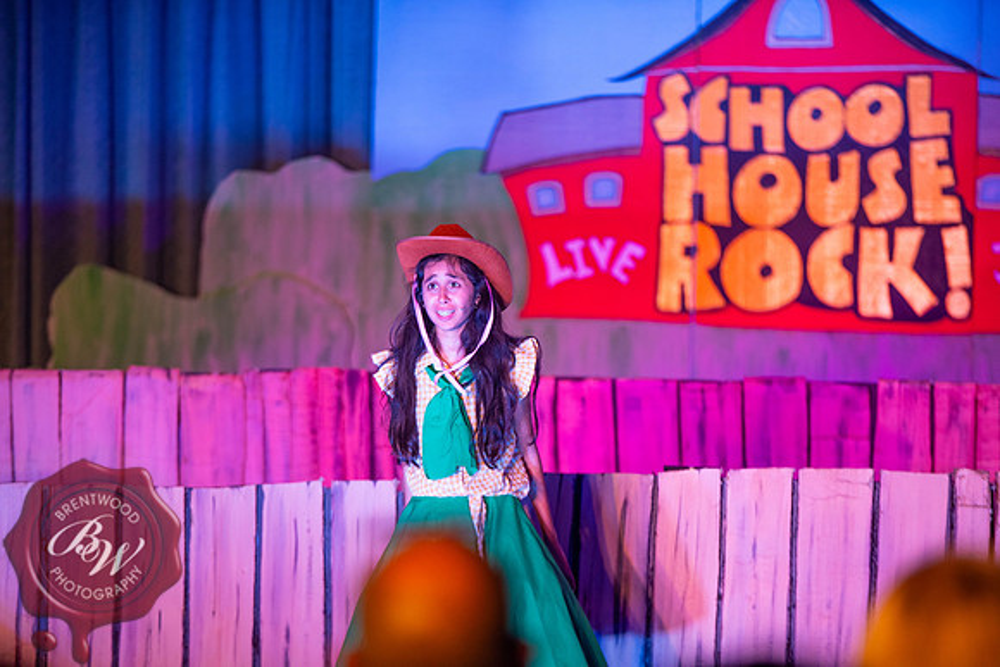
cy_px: 334
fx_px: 5557
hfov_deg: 10.3
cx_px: 500
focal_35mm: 200
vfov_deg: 6.9
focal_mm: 200
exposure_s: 1/200
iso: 1250
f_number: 2.8
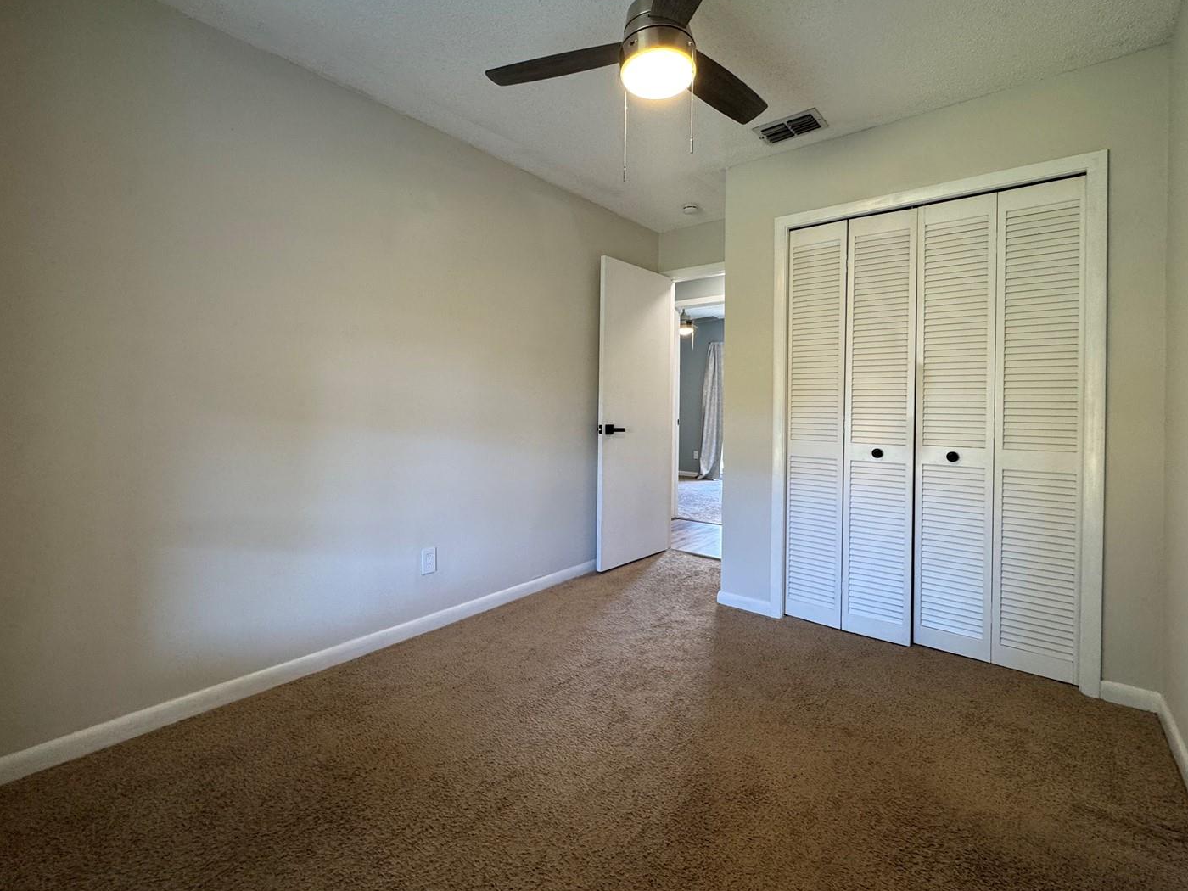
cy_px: 406
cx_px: 624
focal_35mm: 16
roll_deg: -1.4
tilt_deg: -0.8
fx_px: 549
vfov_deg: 77.9
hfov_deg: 94.4
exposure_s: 1/120
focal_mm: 2.22
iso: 200
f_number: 2.2
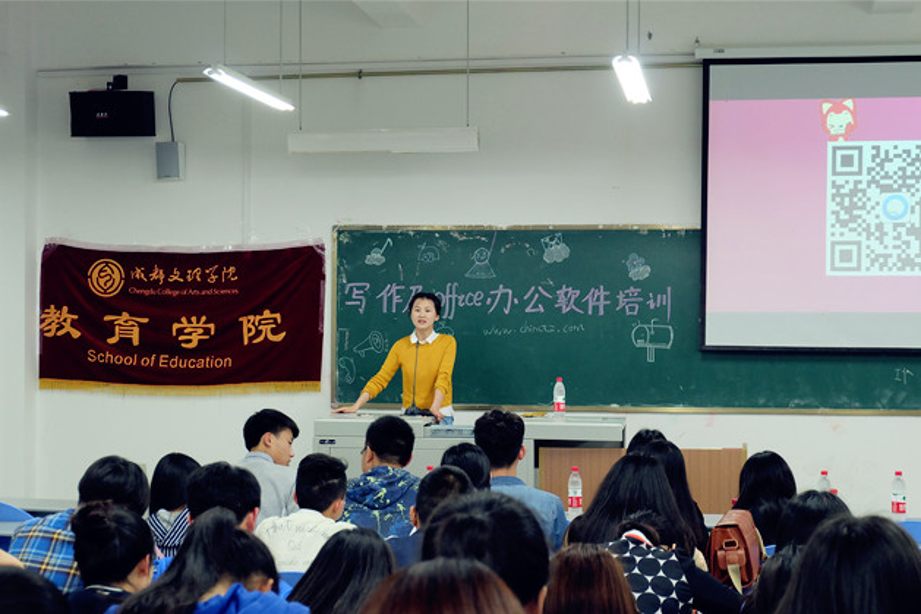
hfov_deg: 33.9
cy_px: 340
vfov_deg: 23.0
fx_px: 1509
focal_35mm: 59
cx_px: 488
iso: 1250
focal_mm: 35.5
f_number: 5
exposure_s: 1/30
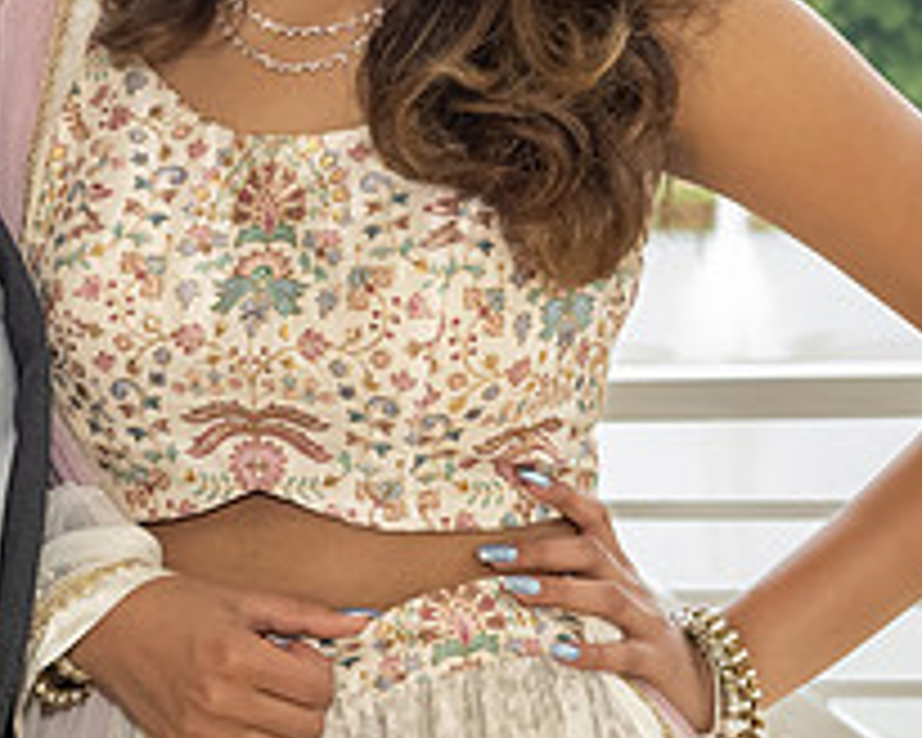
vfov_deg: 9.4
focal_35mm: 165
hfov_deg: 11.7
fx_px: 4502
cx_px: 190
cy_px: 198
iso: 2000
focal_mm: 34
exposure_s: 1/250
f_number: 5.6
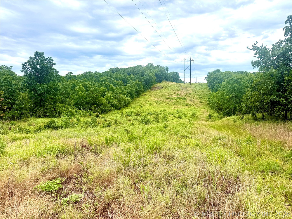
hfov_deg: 71.6
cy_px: 110
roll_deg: +0.9
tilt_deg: -2.9
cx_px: 146
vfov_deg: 56.8
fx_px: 202
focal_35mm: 24
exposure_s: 1/3425
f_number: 1.78
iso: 80
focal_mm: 6.76
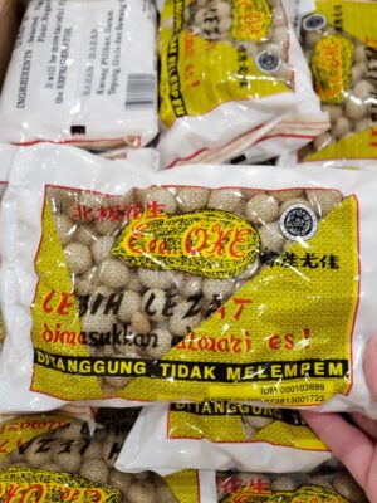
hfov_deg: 28.0
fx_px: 755
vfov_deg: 36.8
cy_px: 252
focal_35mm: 52
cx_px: 188
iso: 640
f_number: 2.4
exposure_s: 1/24
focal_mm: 6
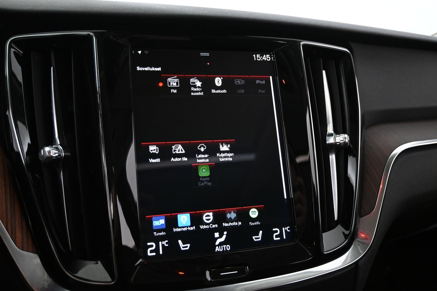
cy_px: 146
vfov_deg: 41.7
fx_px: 382
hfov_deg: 59.5
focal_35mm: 32
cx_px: 218
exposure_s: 1/30
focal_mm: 21
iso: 4000
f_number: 4
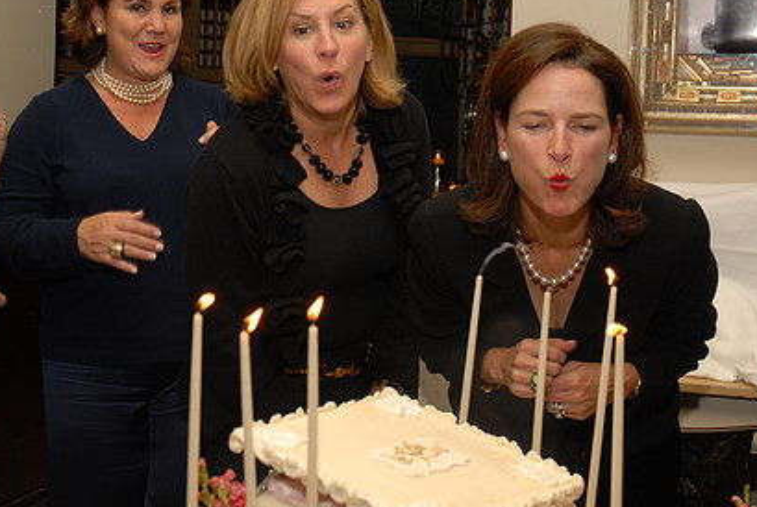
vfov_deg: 22.1
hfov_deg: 32.5
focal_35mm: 62
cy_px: 215
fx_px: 1299
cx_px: 339
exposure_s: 1/60
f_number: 5
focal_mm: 29
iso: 200
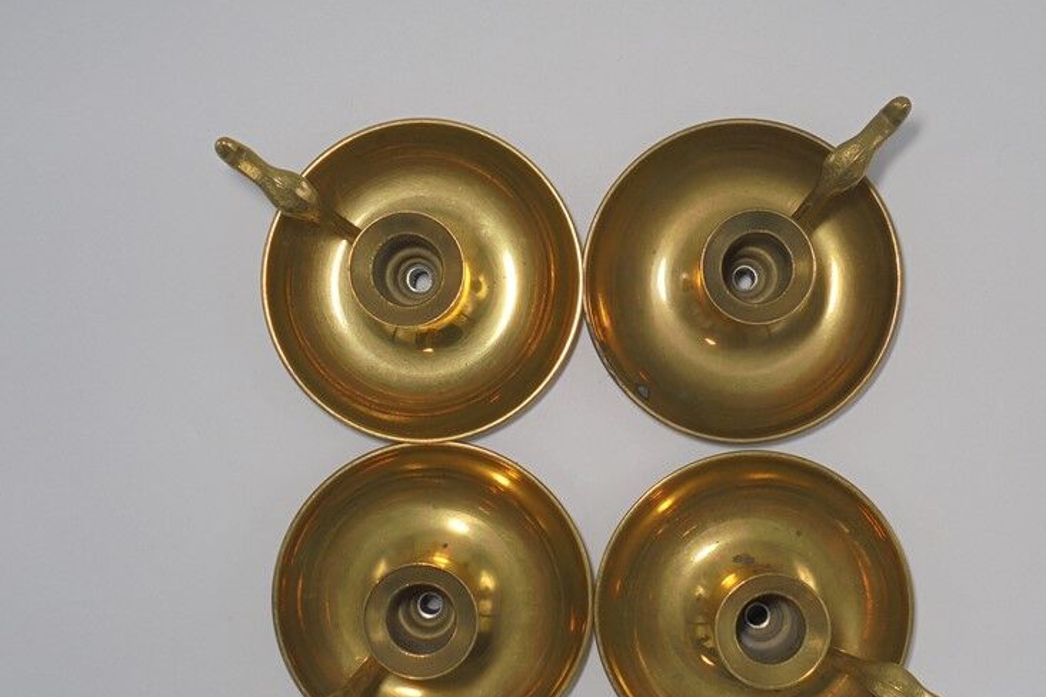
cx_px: 597
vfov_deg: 24.6
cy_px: 429
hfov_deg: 36.2
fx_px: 1598
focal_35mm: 55
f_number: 4.5
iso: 100
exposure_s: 1/30
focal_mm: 7.8
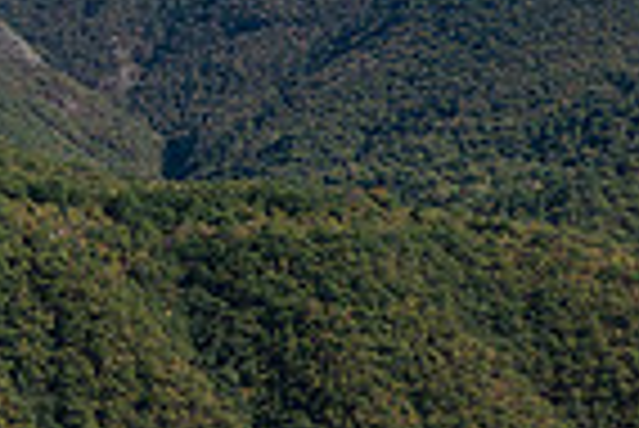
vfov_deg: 8.3
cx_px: -396
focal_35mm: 163
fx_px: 2896
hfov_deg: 11.9
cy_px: 538
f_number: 10
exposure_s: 1/160
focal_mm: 14.69
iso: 125
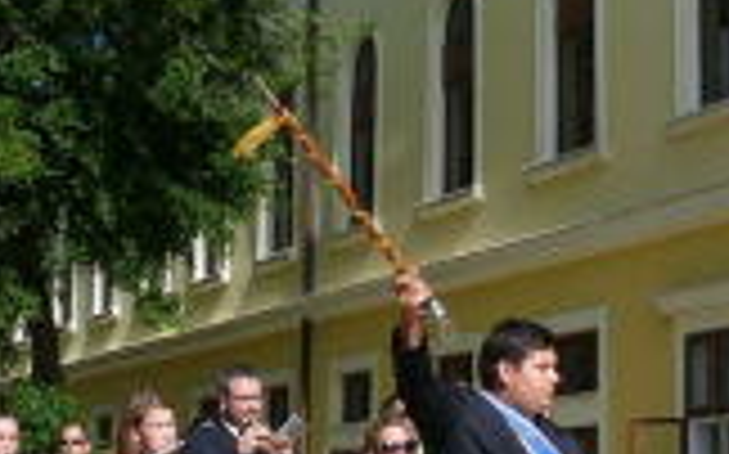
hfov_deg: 20.2
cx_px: 310
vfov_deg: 12.7
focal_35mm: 103
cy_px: 229
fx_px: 2045
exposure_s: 1/500
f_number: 5.6
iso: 100
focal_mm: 7.4
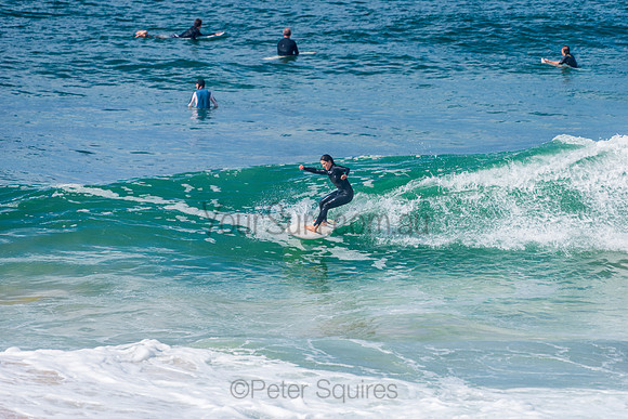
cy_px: 210
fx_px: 8724
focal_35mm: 500
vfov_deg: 2.8
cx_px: 314
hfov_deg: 4.1
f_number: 5.6
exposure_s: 1/2000
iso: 180
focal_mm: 500
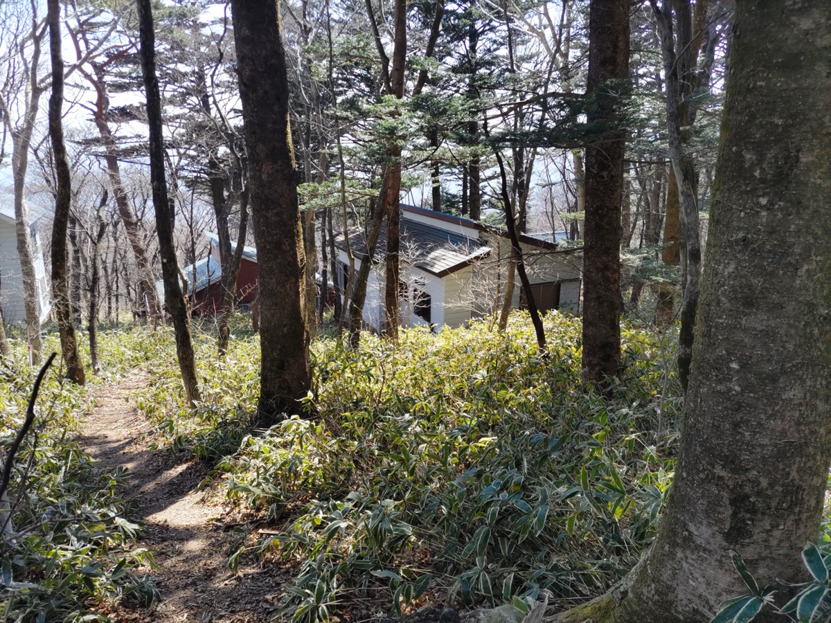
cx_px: 416
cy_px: 312
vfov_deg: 53.1
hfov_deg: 67.3
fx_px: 624
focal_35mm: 26
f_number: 1.79
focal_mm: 4.8
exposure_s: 1/105
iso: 50
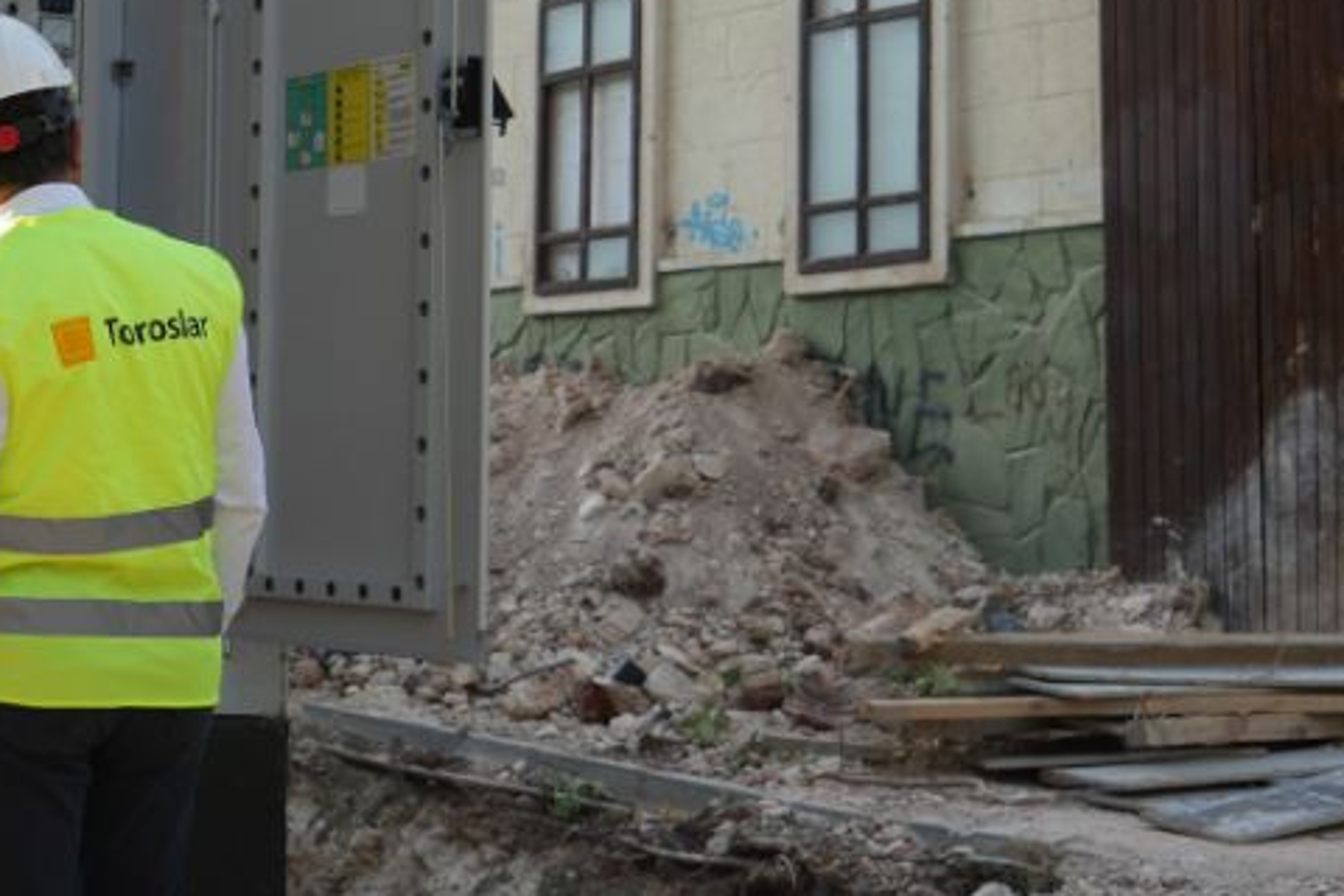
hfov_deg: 24.6
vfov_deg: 17.0
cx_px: 109
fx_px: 2986
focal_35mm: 80
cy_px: 330
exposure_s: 1/200
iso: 100
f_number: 4.5
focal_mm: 24
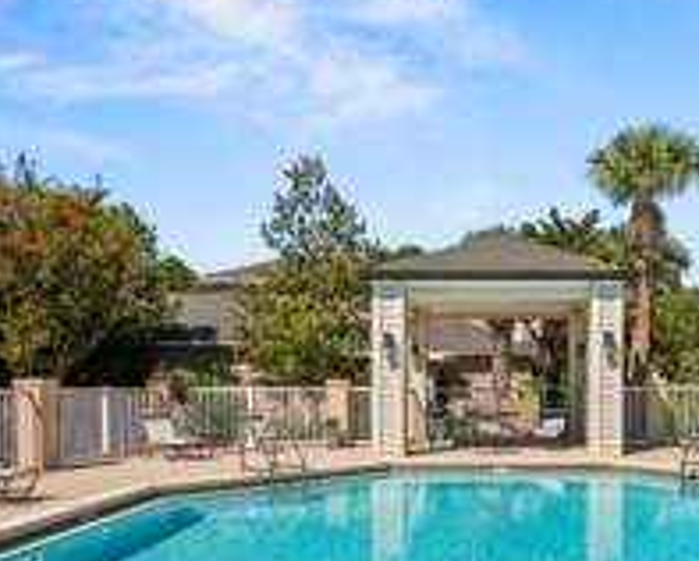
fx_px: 663
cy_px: 399
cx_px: 500
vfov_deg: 44.8
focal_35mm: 32
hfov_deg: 53.7
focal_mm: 14
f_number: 8
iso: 100
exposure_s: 1/125
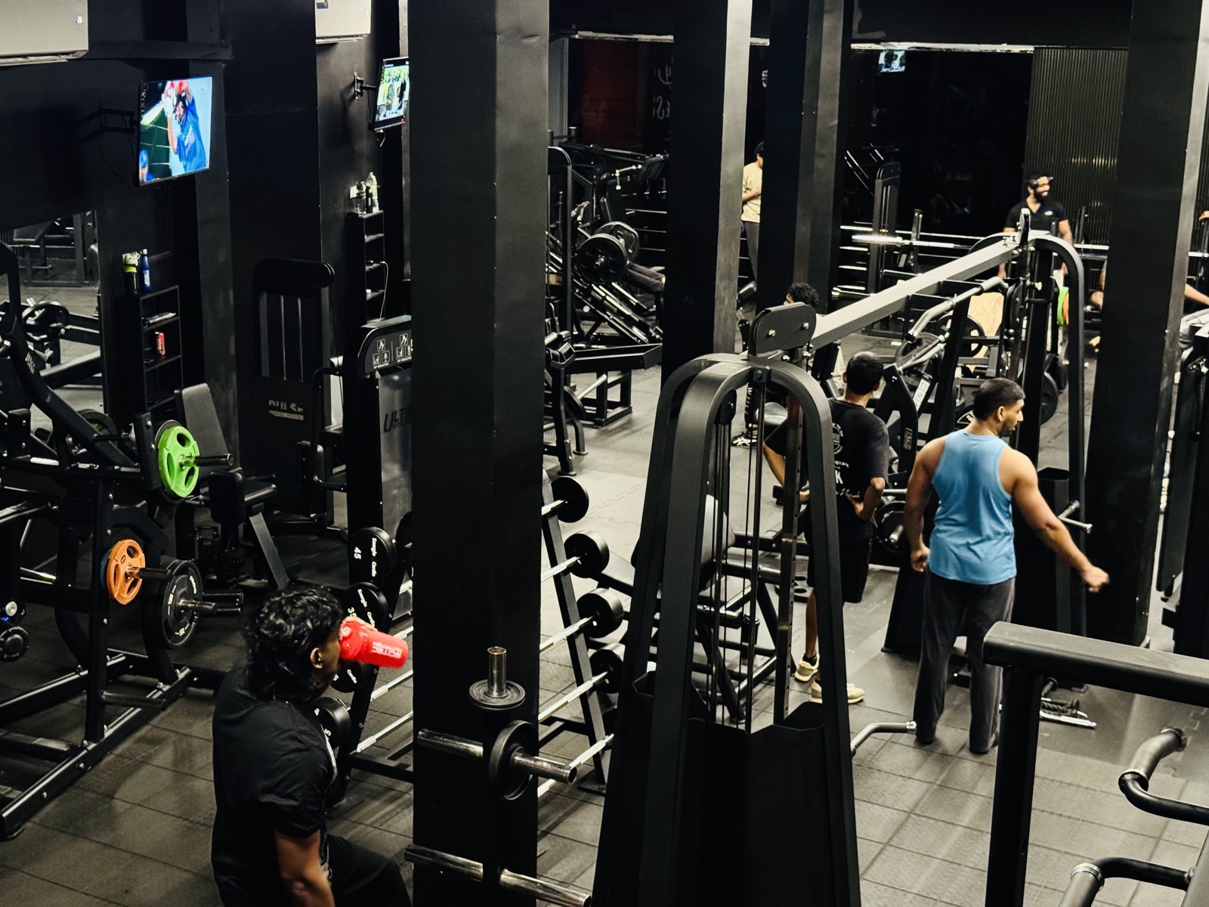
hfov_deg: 39.7
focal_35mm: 48
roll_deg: -0.7
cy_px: 454
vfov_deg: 30.3
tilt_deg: -15.1
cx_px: 604
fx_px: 1676
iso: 500
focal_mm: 6.76
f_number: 1.78
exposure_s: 1/36
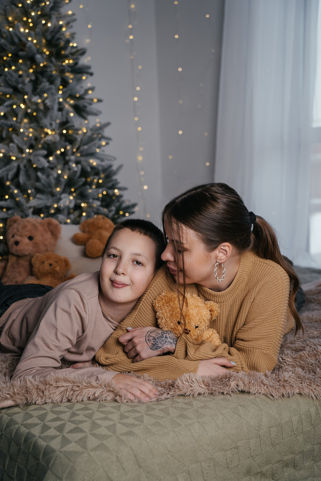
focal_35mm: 46
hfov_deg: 29.2
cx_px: 160
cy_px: 240
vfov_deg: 42.7
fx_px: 615
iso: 400
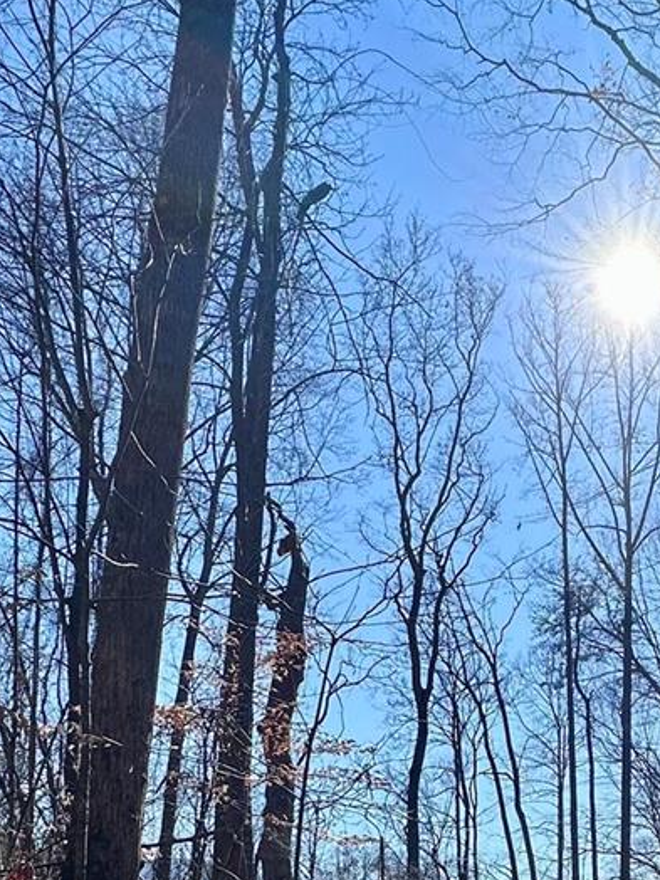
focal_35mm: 41
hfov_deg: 33.6
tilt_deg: +7.8
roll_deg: -1.8
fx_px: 1042
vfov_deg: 41.5
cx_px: 573
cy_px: 821
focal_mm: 2.22
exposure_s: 1/2681
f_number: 2.2
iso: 50
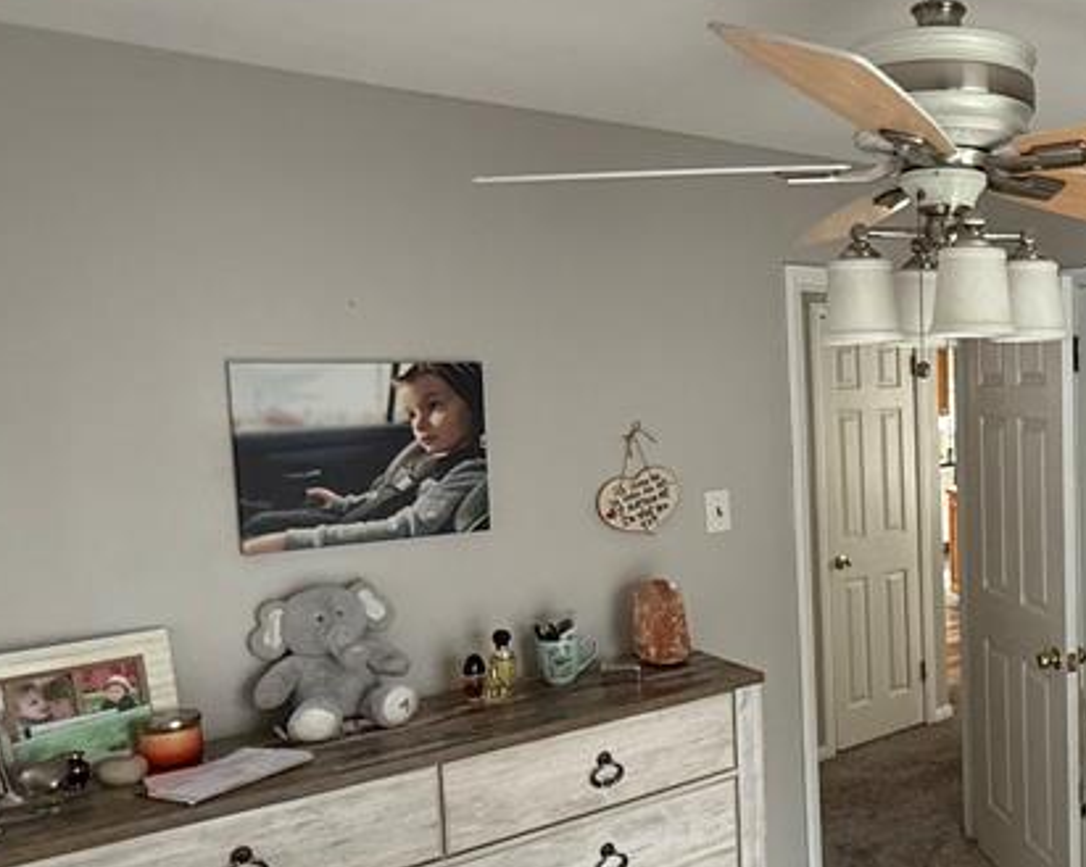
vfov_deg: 43.3
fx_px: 1092
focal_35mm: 34
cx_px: 978
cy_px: 466
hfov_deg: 47.5
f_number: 2.2
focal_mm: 2.22
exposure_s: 1/60
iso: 400
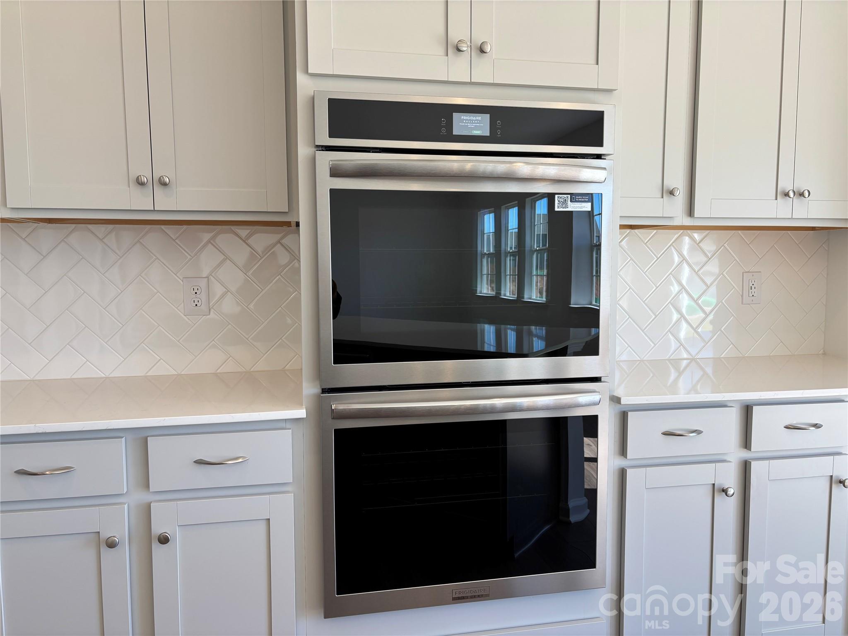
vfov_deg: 53.1
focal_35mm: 26
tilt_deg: -4.3
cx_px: 424
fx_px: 637
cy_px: 318
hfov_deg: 67.3
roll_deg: +0.0
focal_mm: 5.96
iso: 50
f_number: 1.6
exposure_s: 1/120
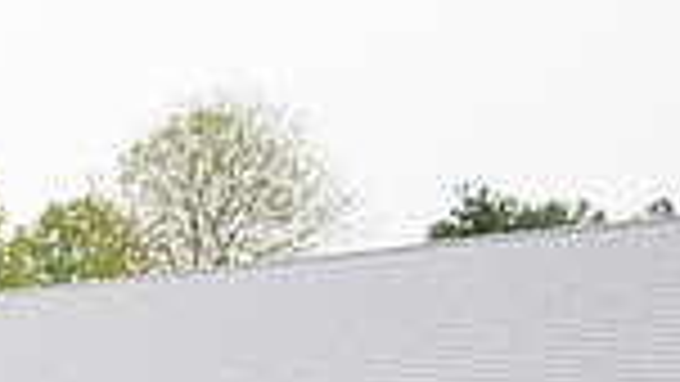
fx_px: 2254
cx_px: -491
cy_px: 647
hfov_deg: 15.2
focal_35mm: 125
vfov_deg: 9.3
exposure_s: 1/160
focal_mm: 31
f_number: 8
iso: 500
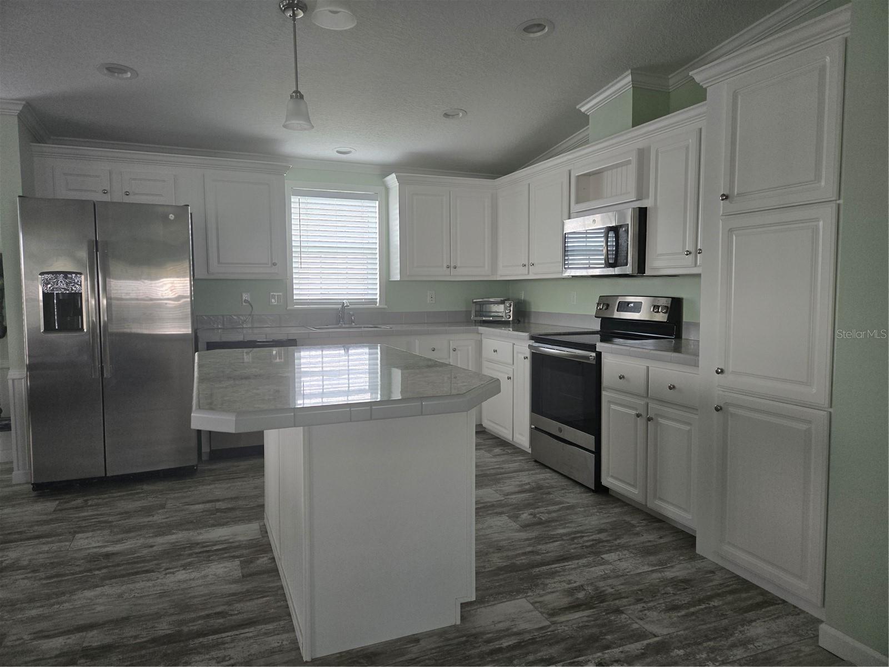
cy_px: 334
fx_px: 591
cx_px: 444
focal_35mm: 23
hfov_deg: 73.9
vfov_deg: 58.9
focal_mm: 5.4
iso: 160
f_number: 1.8
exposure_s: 1/120
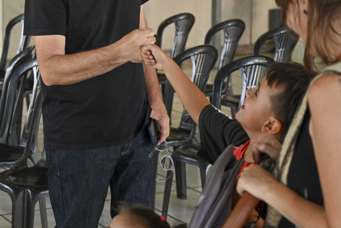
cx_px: 99
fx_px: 928
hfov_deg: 20.7
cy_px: 34
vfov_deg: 13.9
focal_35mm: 98
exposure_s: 1/200
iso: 1000
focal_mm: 49
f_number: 4
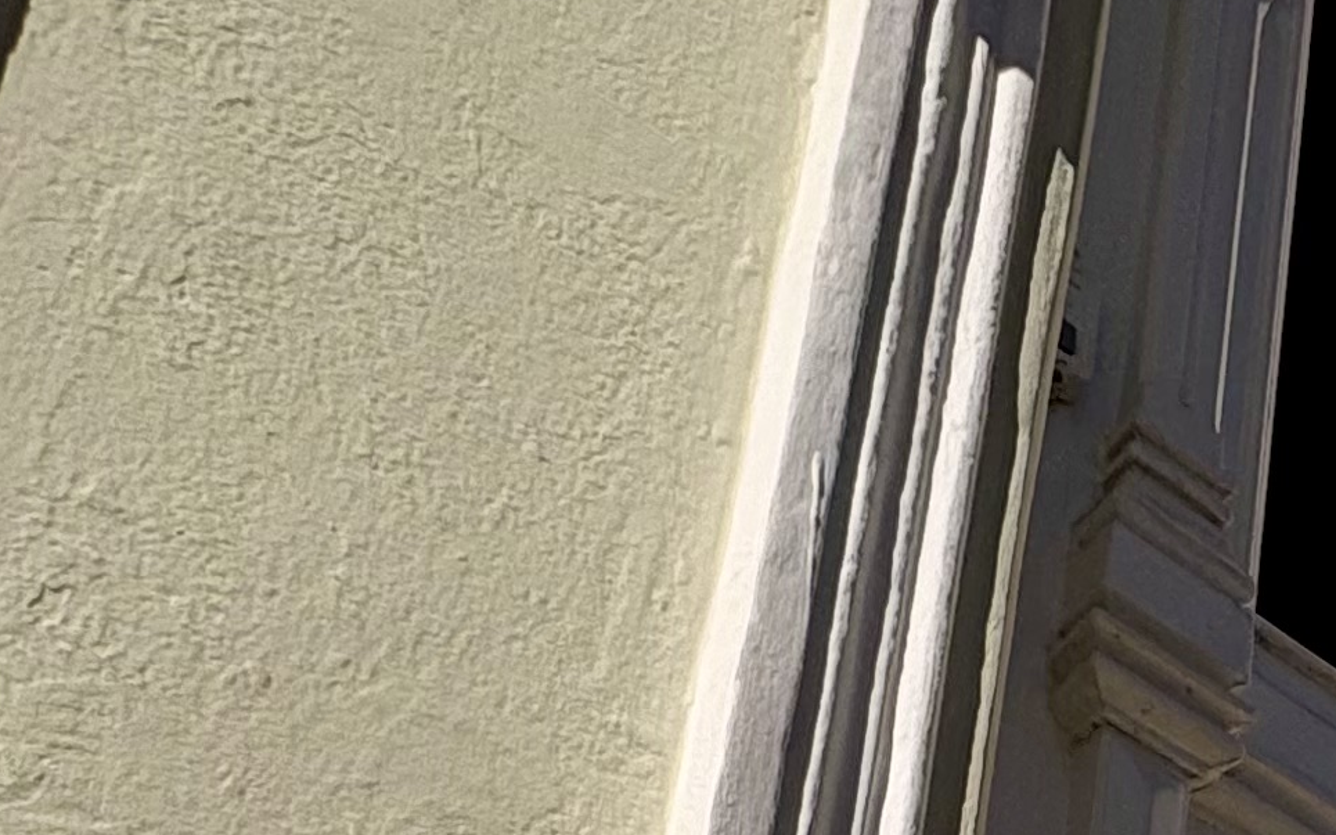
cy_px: 1606
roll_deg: +1.4
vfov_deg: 16.6
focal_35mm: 62
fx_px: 2257
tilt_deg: +21.1
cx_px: 1798
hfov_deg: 27.0
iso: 40
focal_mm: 2.22
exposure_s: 1/5650
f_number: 2.2
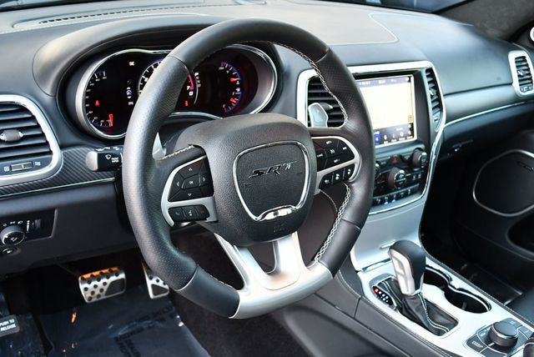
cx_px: 267
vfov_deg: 33.5
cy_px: 178
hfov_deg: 48.4
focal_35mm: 40
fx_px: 594
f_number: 3.8
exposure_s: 1/125
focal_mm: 20
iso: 900
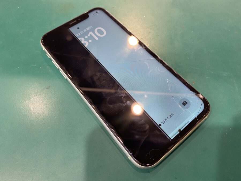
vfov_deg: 53.1
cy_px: 90
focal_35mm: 26
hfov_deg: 67.3
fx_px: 181
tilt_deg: -61.5
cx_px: 120
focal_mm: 4.25
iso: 200
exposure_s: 1/50
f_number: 1.8
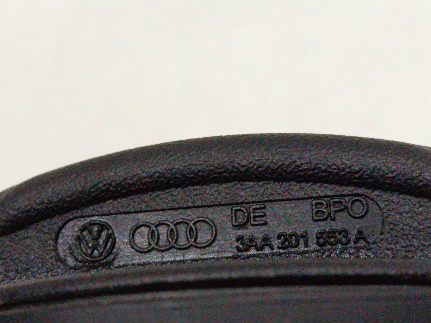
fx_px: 1145
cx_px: 216
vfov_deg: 16.1
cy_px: 162
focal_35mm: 92
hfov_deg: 21.3
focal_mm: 5.24
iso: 793
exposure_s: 1/50
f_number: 1.7
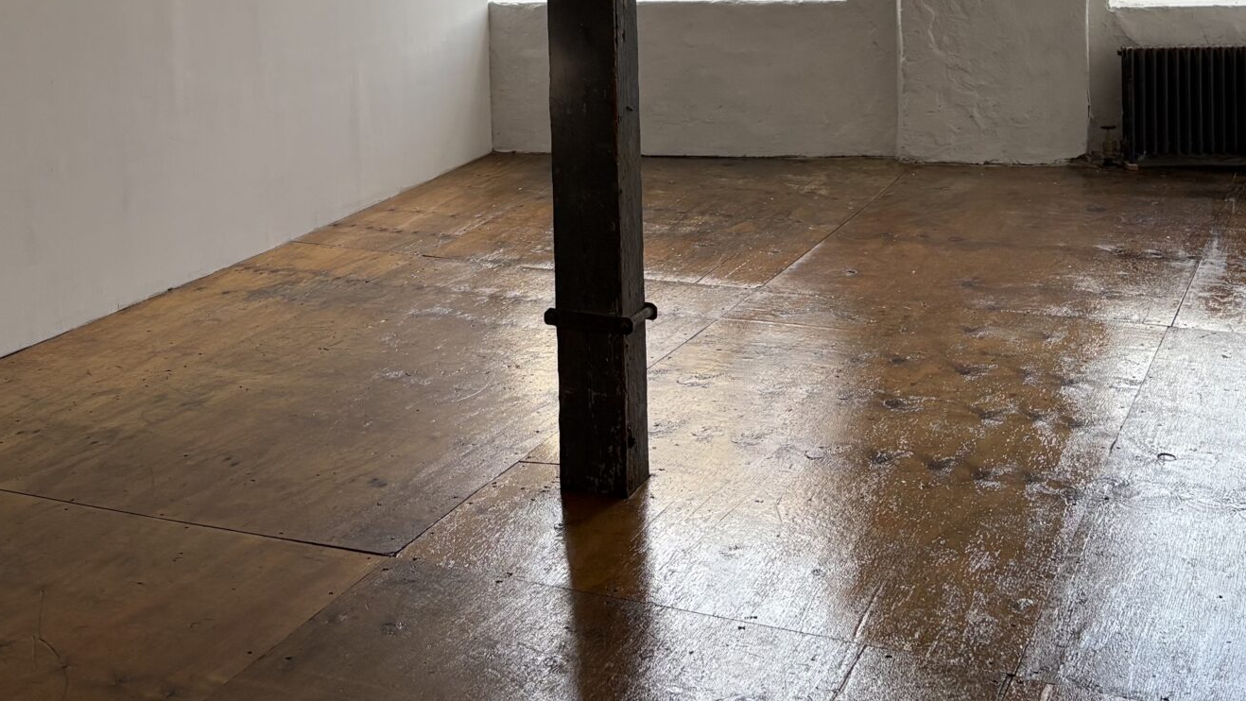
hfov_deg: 37.4
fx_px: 1818
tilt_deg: -2.1
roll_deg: +1.5
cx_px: 395
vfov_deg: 20.6
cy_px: -100
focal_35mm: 55
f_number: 1.6
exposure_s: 1/236
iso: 80
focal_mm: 5.96
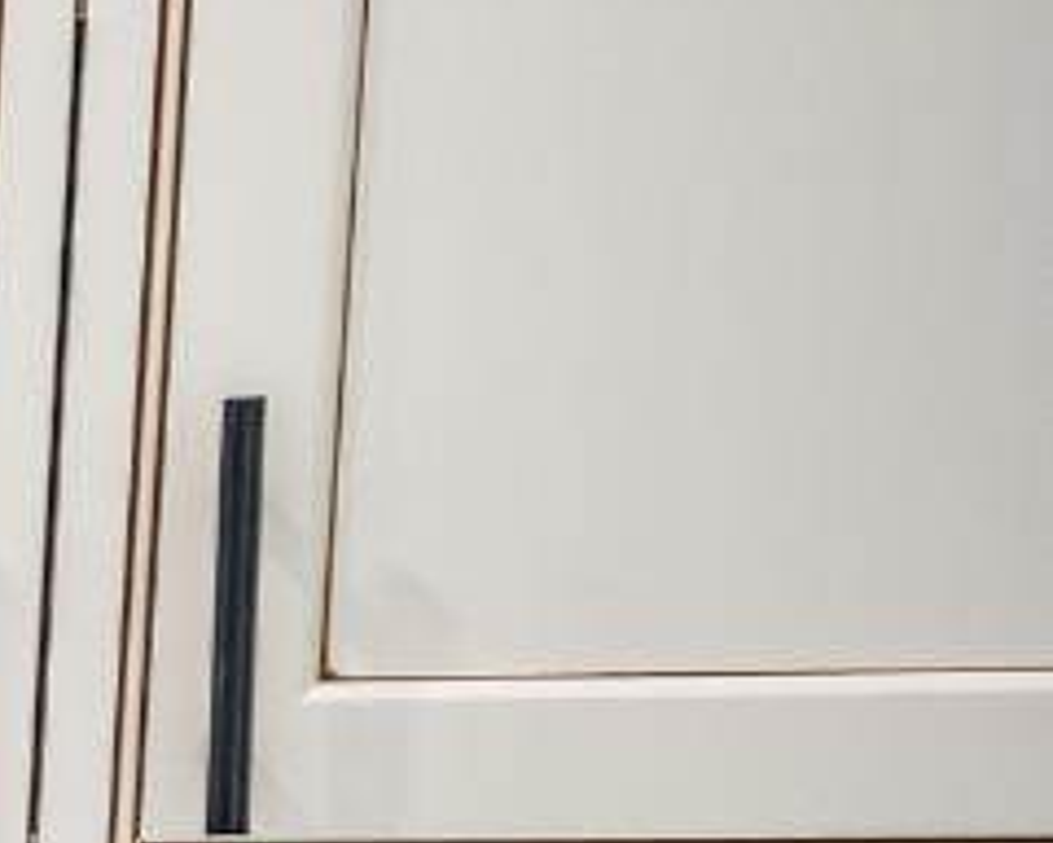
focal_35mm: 176
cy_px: 1811
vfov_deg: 8.3
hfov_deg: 8.8
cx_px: -2233
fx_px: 5485
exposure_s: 1/25
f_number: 4
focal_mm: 30
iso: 250
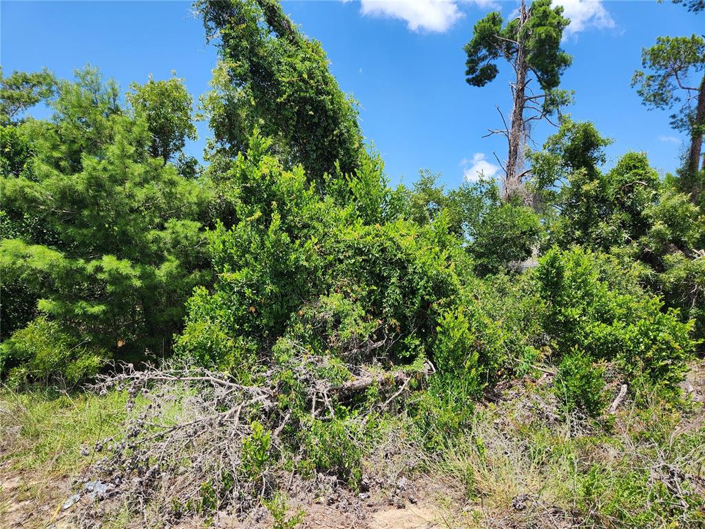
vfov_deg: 58.9
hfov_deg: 73.9
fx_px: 468
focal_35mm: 23
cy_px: 264
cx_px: 352
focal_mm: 5.4
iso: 20
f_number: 1.8
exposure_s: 1/864
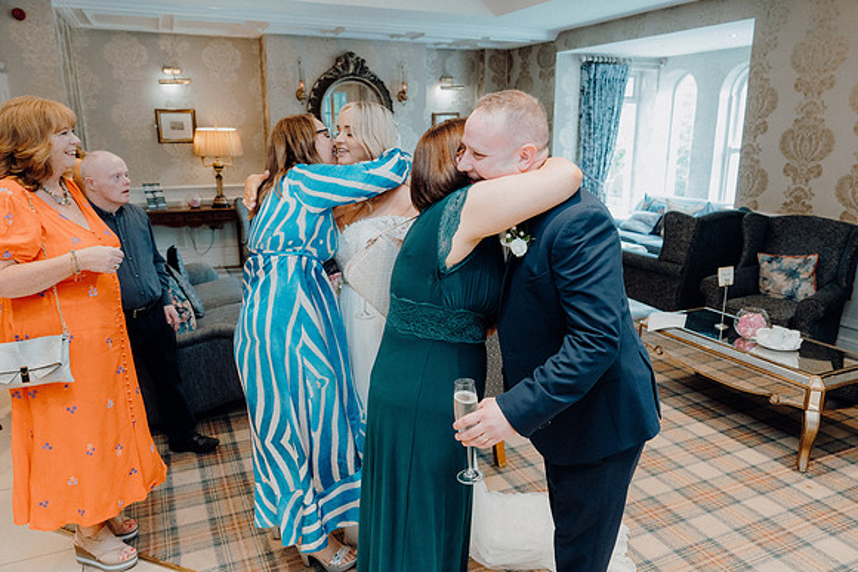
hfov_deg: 69.4
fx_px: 620
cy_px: 286
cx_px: 429
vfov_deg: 49.6
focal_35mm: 26
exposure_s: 1/160
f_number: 3.5
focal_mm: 26
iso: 2500
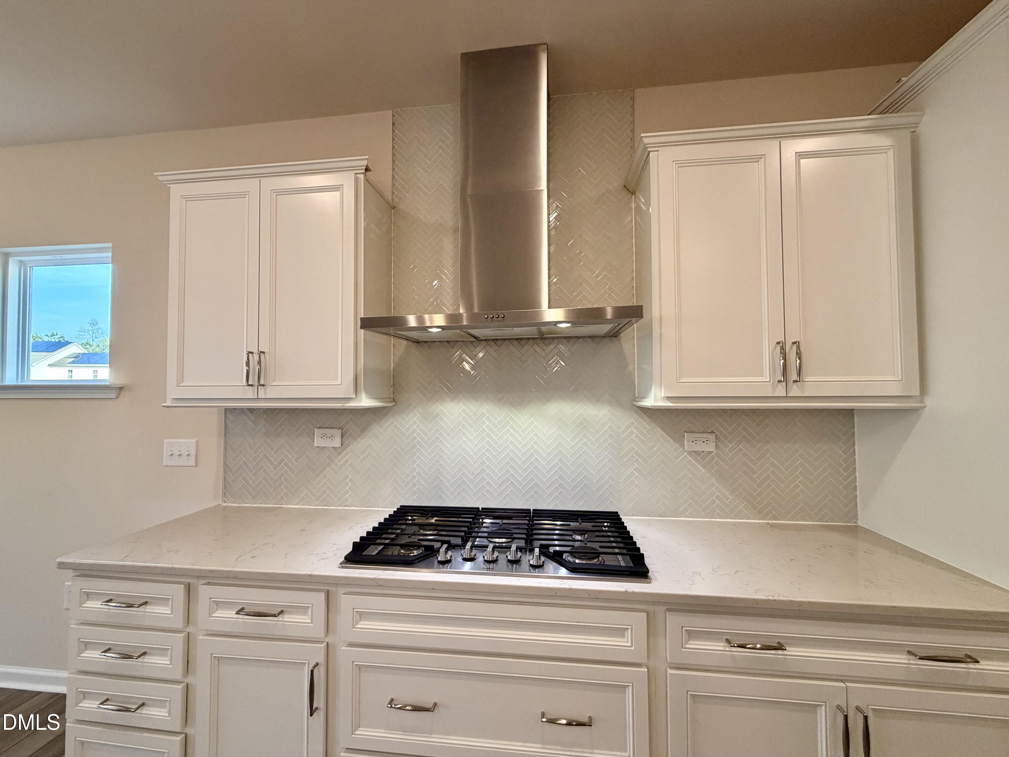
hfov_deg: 102.1
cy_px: 378
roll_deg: +0.2
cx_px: 504
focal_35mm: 14
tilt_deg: +1.6
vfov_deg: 85.7
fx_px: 408
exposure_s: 1/120
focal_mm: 2.22
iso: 250
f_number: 2.2
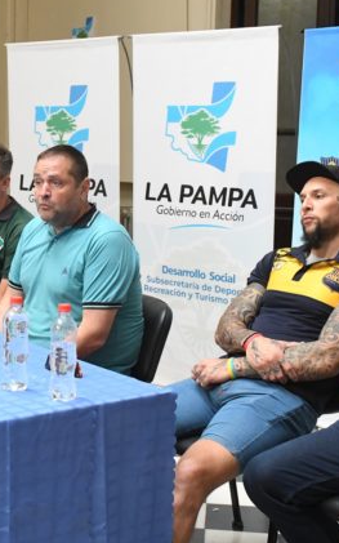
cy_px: 235
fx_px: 991
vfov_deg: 30.6
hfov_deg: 19.2
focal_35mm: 67
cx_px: 68
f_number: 7.1
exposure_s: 1/250
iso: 3200
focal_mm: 24
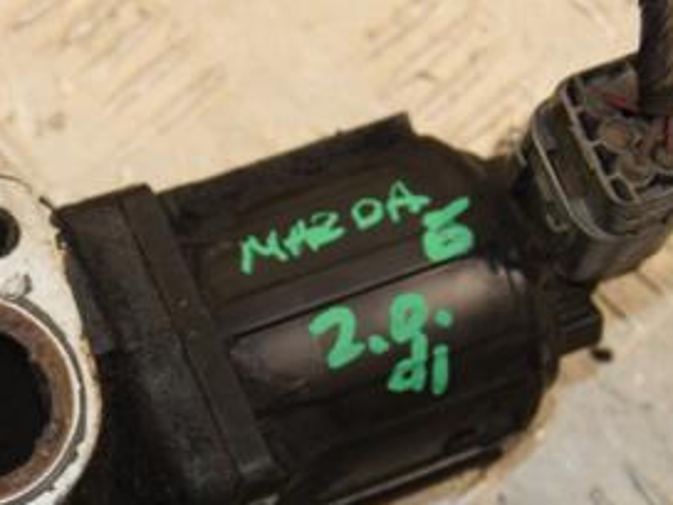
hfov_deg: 12.4
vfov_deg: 9.3
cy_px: 413
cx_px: 141
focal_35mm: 159
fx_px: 3091
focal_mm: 50
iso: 800
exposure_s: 1/200
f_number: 6.3
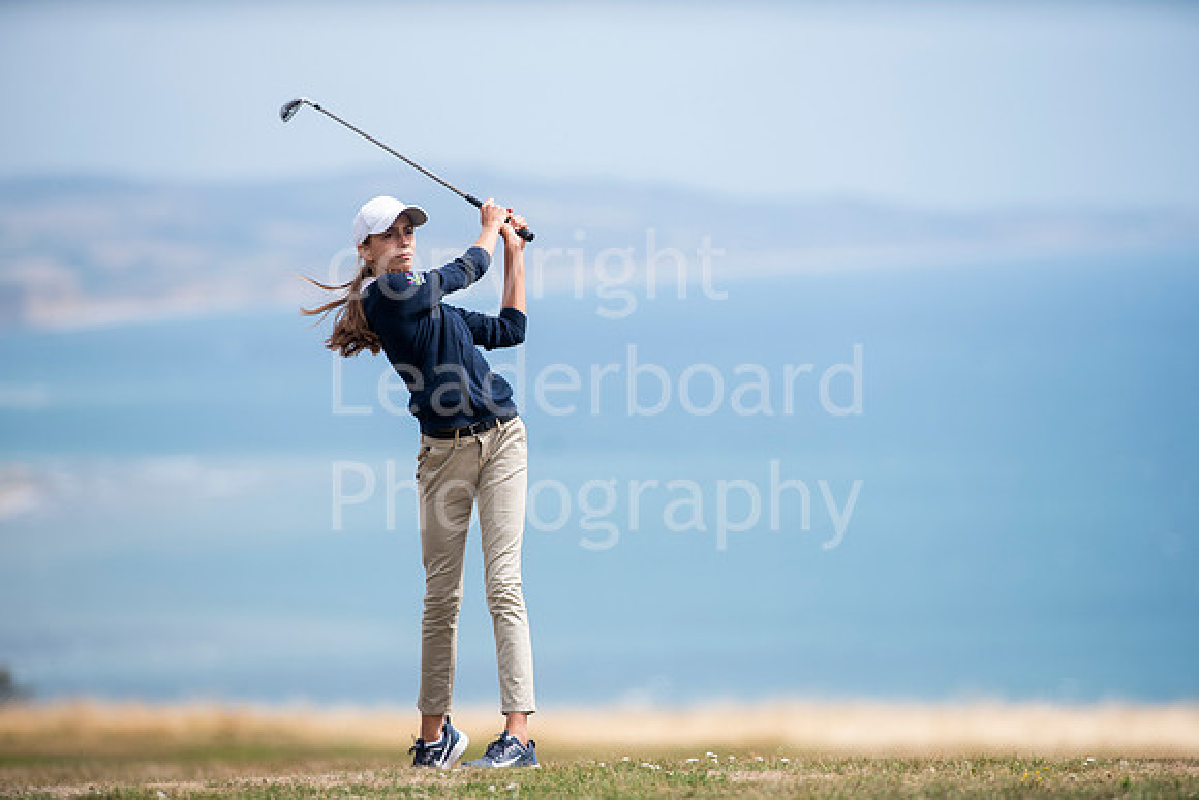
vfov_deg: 4.6
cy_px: 400
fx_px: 9994
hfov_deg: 6.9
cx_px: 600
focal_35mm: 300
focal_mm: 300
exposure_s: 1/3200
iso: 400
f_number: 4.5
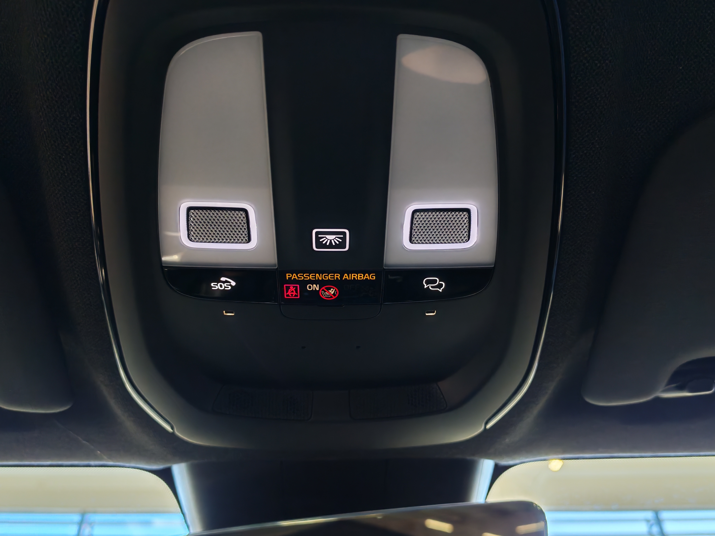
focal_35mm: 30
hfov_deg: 60.0
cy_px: 268
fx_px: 620
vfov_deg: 46.8
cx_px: 358
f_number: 1.9
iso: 800
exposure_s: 1/50
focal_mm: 6.12
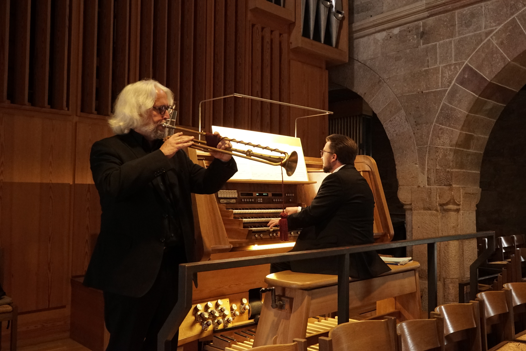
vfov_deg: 42.4
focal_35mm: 31
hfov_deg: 60.3
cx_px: 263
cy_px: 176
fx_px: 453
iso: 10000
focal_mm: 31
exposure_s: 1/40
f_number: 9
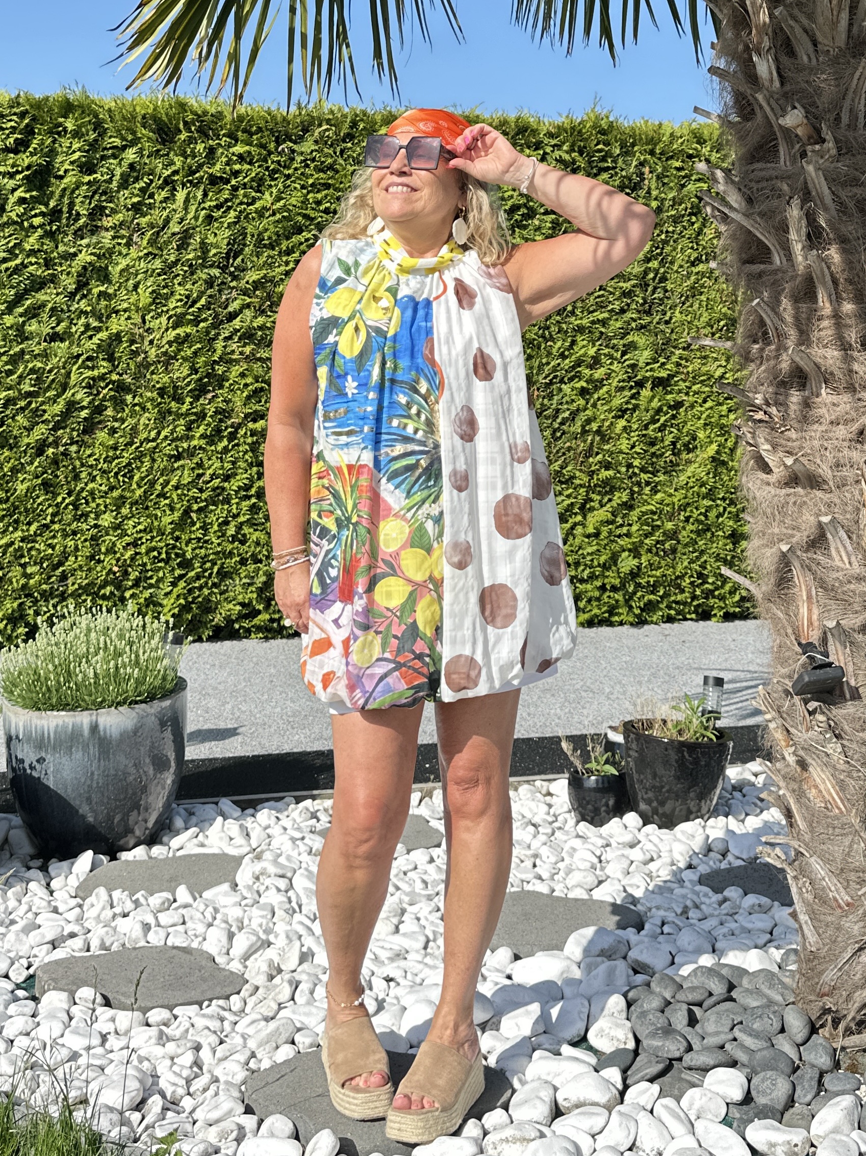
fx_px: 834
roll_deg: -0.6
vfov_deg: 69.4
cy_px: 560
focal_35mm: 25
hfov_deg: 54.9
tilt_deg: +3.5
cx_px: 426
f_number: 1.78
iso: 80
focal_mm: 6.86
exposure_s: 1/1880
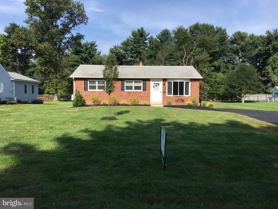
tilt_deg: -0.9
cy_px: 104
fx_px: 233
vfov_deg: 48.2
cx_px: 139
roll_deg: -1.2
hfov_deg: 61.7
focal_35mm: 29
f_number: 2.2
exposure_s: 1/1241
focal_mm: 4.15
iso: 25
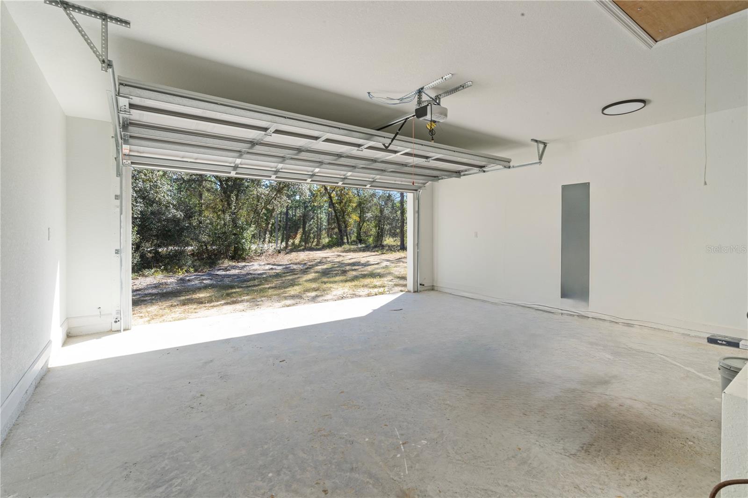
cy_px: 249
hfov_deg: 96.7
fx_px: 332
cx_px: 374
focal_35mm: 16
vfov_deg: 73.7
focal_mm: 16
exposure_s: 1/4
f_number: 20
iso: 250
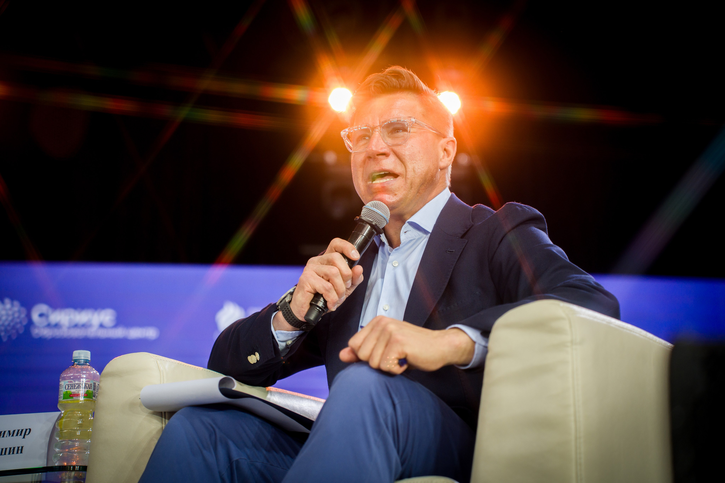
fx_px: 1510
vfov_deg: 18.2
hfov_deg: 27.0
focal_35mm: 75
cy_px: 242
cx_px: 362
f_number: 2.8
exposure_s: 1/250
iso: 640
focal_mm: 75
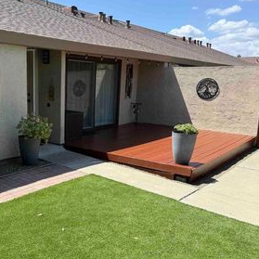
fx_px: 322
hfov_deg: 41.9
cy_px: 140
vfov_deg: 43.8
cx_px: 51
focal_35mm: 38
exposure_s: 1/2232
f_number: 1.78
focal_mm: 6.76
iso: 80
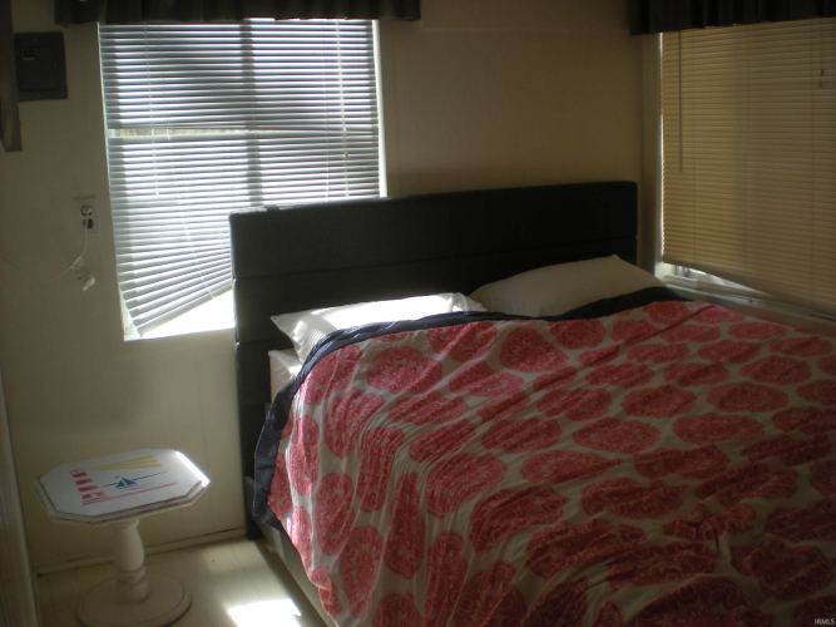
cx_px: 418
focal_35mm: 38
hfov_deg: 49.0
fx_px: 918
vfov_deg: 37.7
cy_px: 314
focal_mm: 6.3
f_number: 3.1
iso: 64
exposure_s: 1/77.1
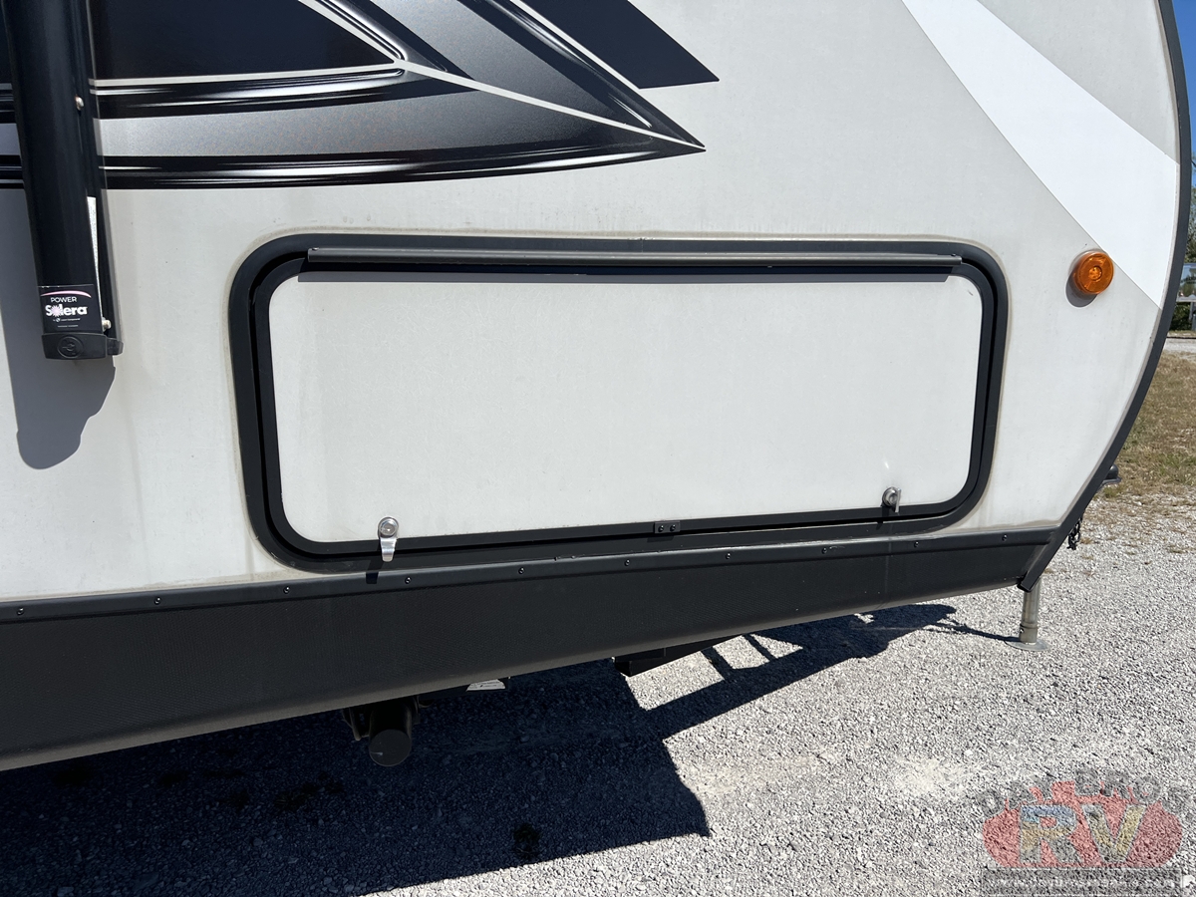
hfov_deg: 67.3
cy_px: 448
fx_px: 898
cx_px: 598
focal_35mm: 26
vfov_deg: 53.1
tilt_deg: -9.8
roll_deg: -3.4
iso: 50
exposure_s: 1/6993
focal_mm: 5.7
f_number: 1.5
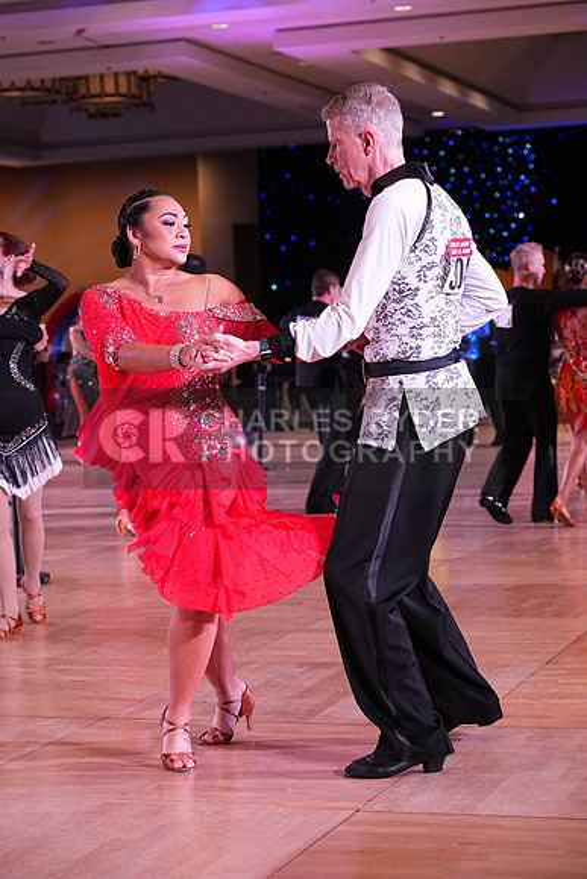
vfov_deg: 24.8
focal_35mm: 82
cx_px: 294
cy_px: 440
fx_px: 2004
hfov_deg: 16.7
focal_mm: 82
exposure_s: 1/400
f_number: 5
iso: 3200
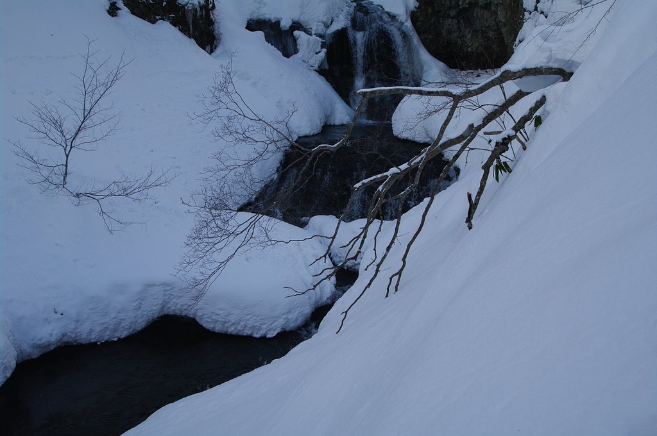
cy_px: 218
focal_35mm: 33
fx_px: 601
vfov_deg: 39.9
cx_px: 328
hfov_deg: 57.3
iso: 200
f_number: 11
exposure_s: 1/125
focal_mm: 21.88
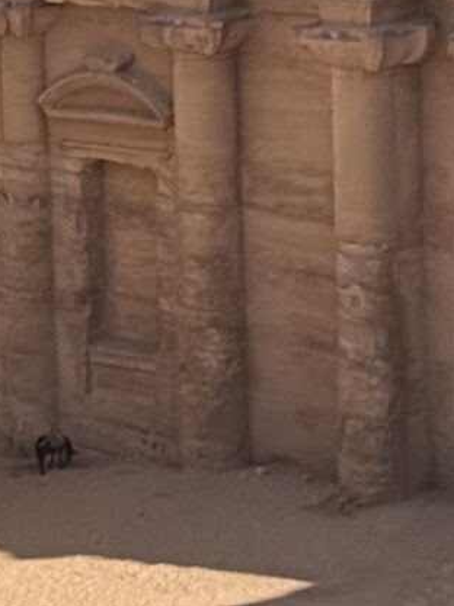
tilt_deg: -3.4
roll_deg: +1.7
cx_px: 575
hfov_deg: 5.0
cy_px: -528
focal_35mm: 295
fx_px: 5167
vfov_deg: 6.6
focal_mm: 6.76
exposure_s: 1/2959
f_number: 1.78
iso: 64
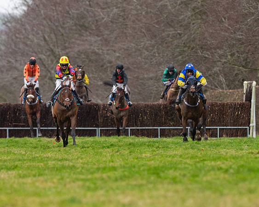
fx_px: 4765
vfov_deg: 2.5
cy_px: 112
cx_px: 137
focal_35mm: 622
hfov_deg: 3.1
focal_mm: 300
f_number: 5
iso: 1000
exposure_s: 1/1000
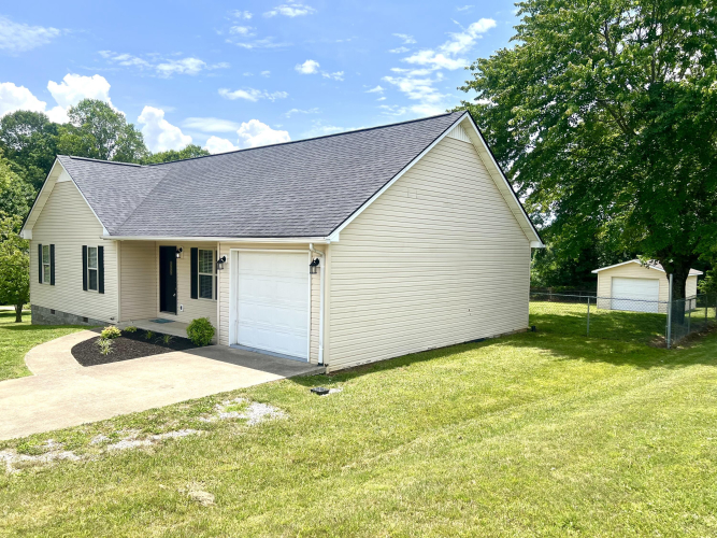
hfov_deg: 67.3
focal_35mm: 26
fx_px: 538
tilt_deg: -3.9
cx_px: 358
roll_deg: -0.8
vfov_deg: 53.0
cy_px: 269
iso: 50
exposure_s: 1/3831
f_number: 1.5
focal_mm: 5.7
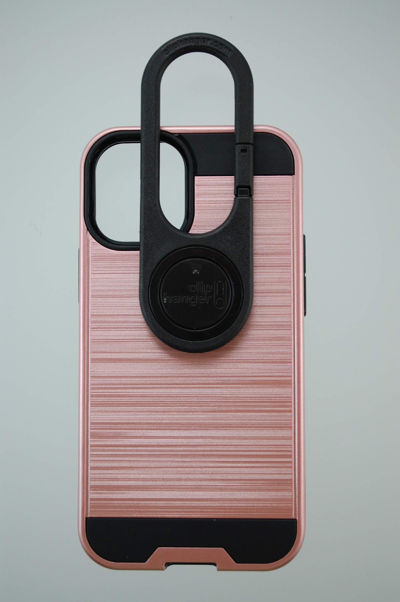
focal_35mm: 54
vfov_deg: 36.9
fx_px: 902
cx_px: 200
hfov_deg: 25.0
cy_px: 301
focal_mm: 36
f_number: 5.3
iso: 400
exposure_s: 1/60
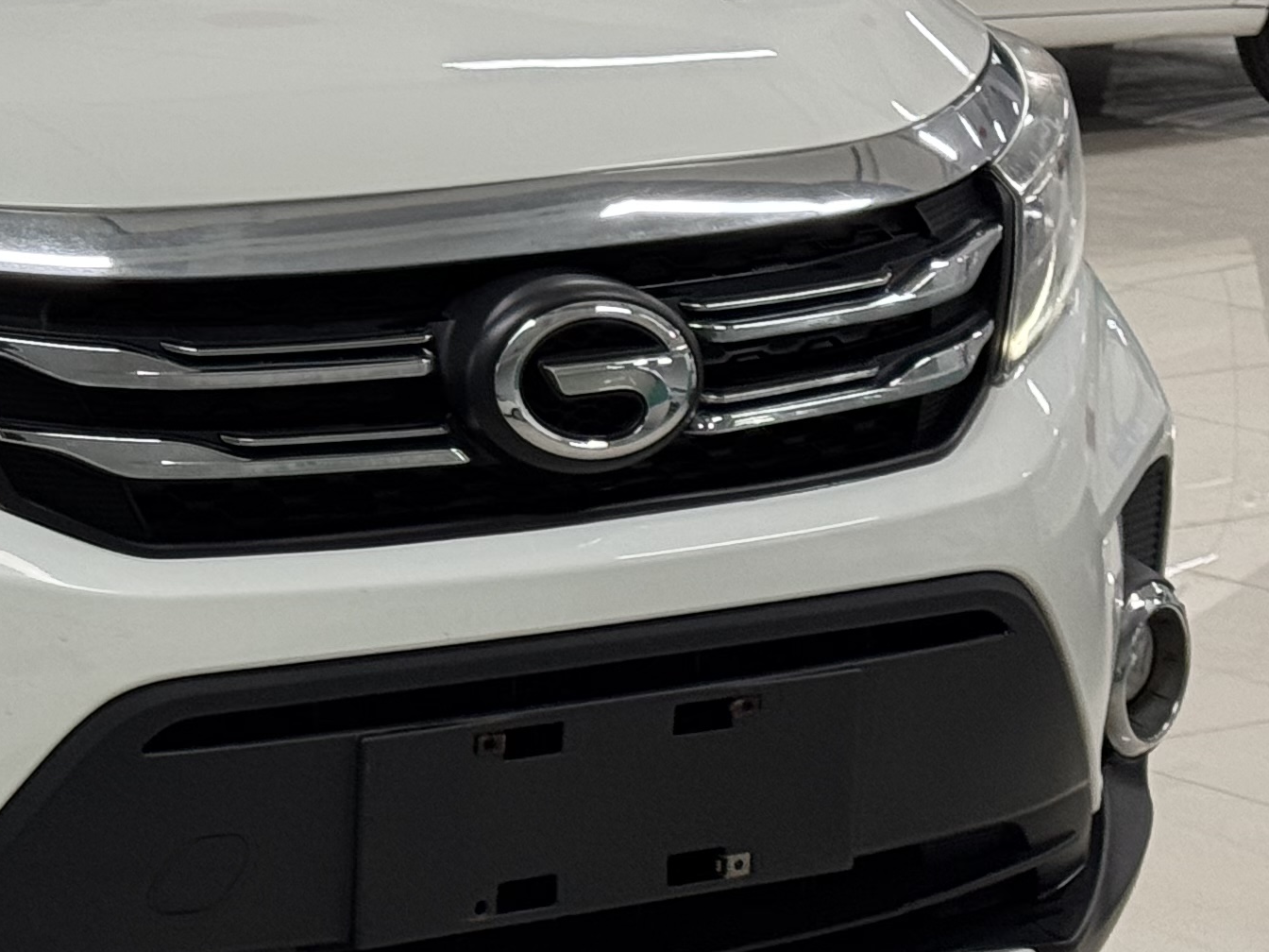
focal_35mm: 144
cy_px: 257
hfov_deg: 13.1
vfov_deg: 10.3
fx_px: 5279
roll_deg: +0.3
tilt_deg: -9.6
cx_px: -527
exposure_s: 1/100
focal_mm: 6.76
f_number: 1.78
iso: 125
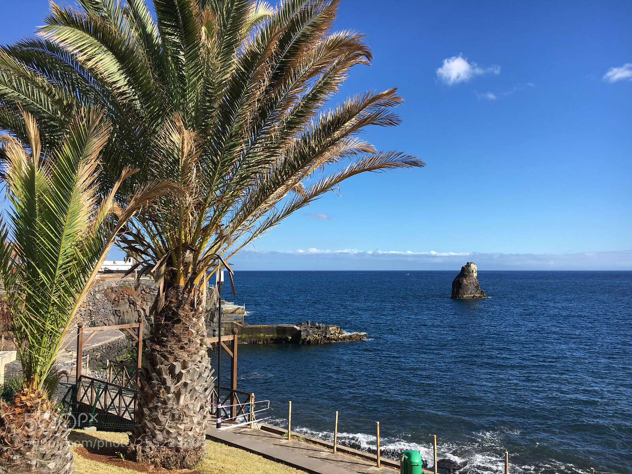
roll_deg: +0.7
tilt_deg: +4.5
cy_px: 237
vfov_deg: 48.2
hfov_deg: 61.7
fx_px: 529
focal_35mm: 29
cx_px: 316
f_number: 2.2
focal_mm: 4.15
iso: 25
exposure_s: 1/1479
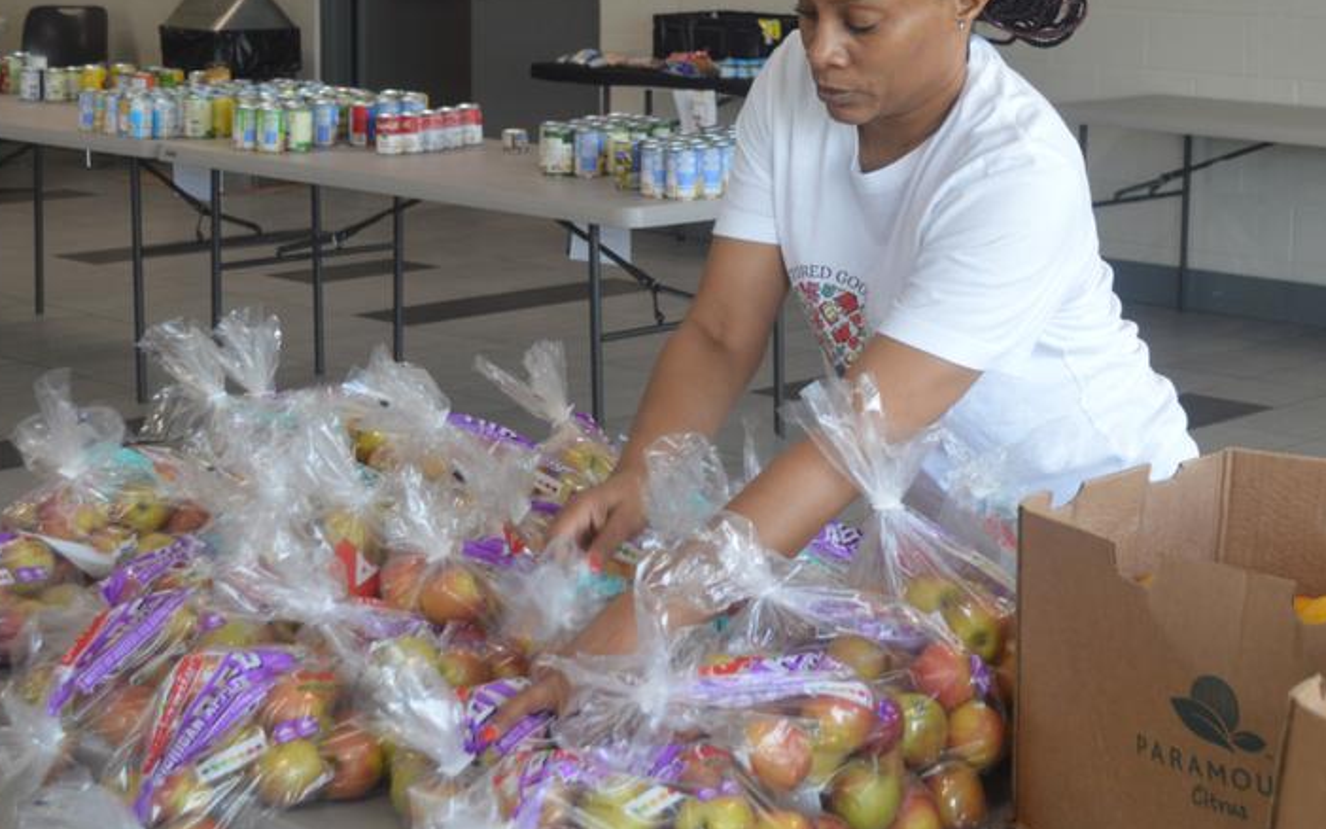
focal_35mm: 68
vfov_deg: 19.0
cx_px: 864
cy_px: 168
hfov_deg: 30.0
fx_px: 2457
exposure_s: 1/80
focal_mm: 26
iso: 400
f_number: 4.2
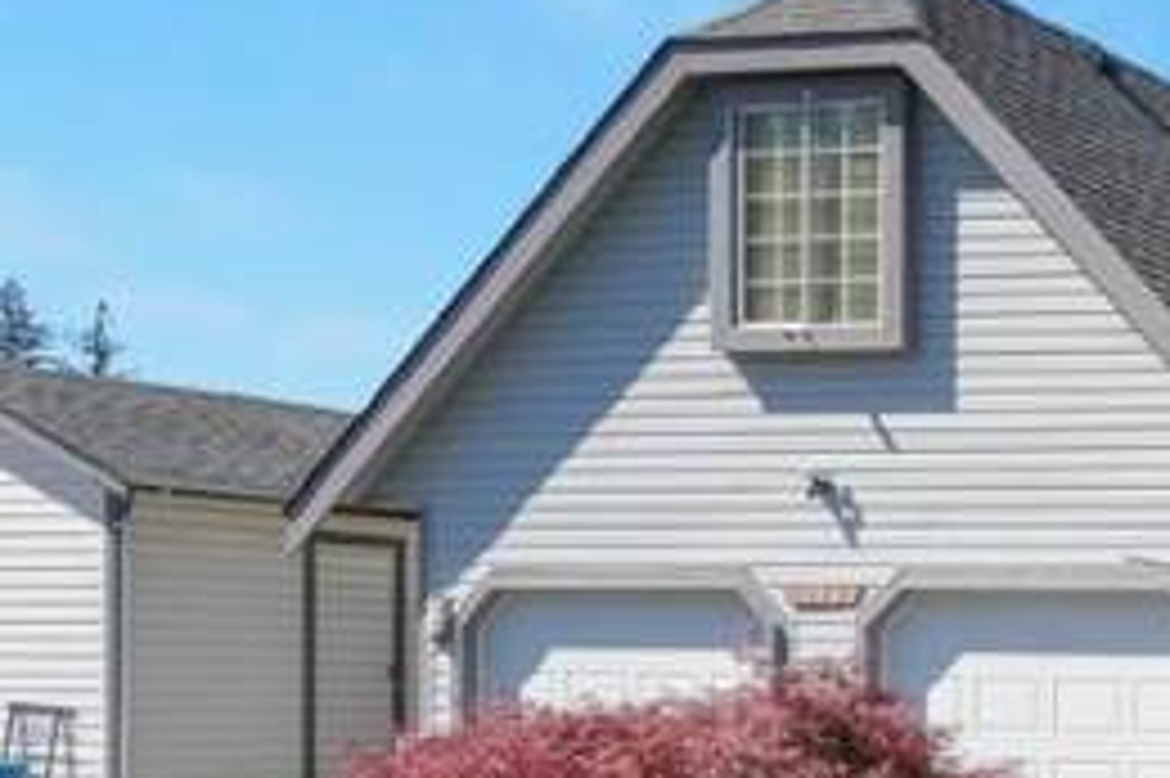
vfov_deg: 19.3
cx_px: 1935
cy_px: 713
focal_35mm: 69
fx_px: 2241
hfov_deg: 22.0
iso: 100
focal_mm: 14
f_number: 9
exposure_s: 1/125
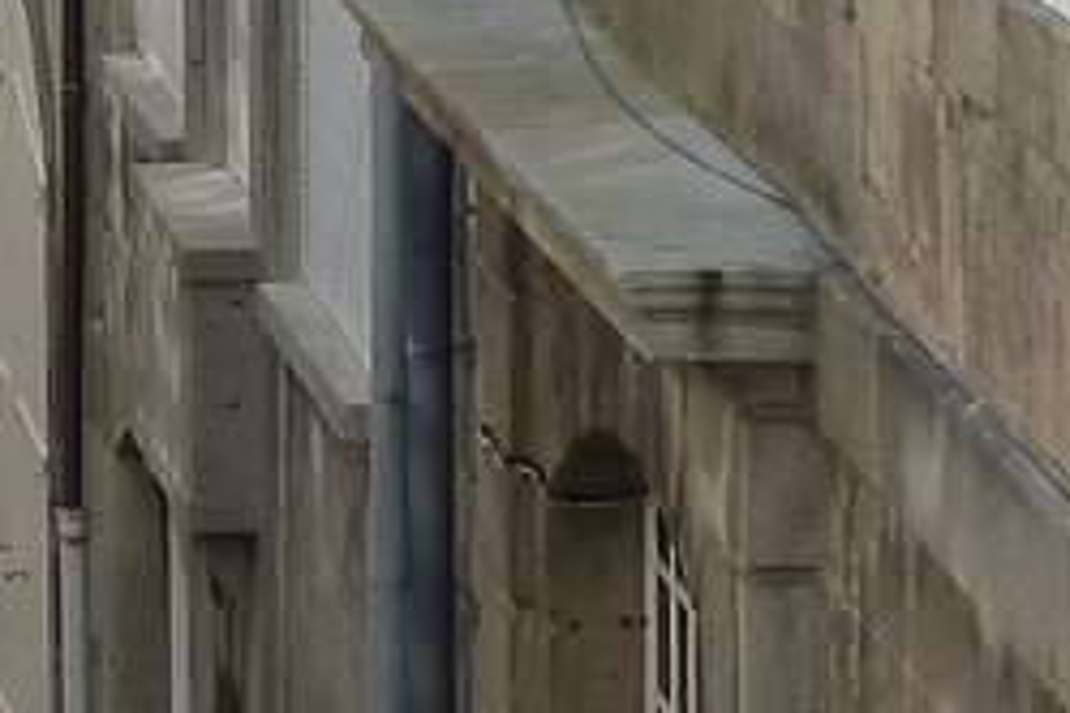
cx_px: -859
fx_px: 9540
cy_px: -318
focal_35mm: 321
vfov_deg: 4.3
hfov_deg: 6.3
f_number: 4
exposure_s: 1/200
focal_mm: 7.9
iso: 125
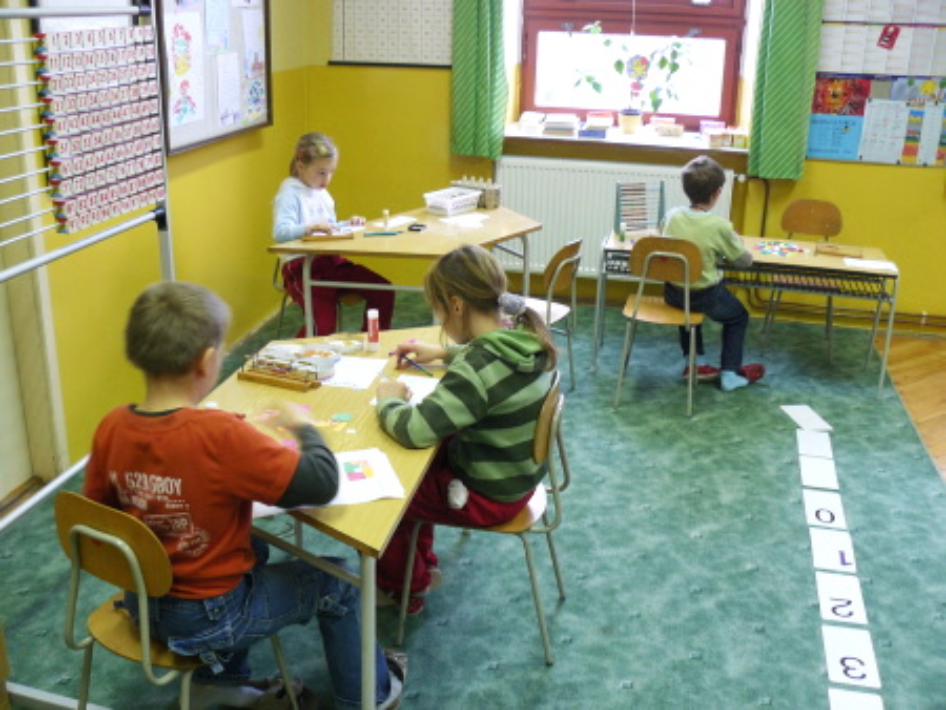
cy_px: 355
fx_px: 984
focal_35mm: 36
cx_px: 473
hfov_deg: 51.3
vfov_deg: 39.7
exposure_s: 1/13
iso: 100
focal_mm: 6
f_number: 2.8
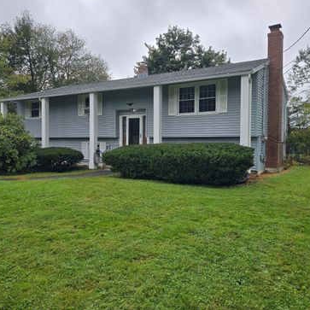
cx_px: 162
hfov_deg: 57.3
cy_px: 152
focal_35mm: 28
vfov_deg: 57.3
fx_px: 284
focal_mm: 6.3
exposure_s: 1/1058
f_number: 1.7
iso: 12
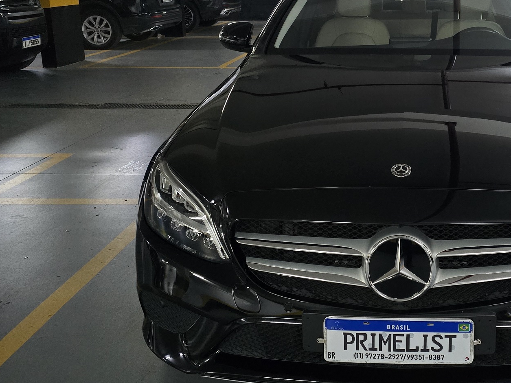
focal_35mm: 44
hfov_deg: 41.1
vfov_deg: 32.6
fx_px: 649
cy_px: 126
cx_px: 411
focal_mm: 6.3
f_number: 1.7
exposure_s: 1/30
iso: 1600
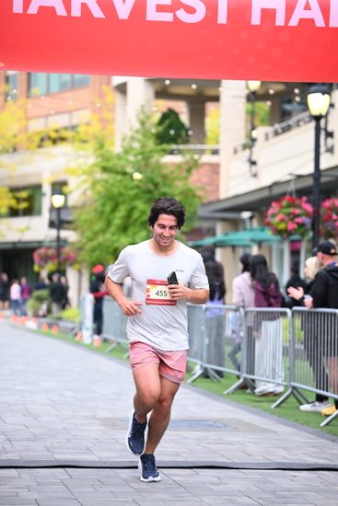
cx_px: 169
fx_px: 1464
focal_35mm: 104
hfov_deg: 13.2
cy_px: 253
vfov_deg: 19.6
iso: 1000
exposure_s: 1/1600
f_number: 2.8
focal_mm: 104
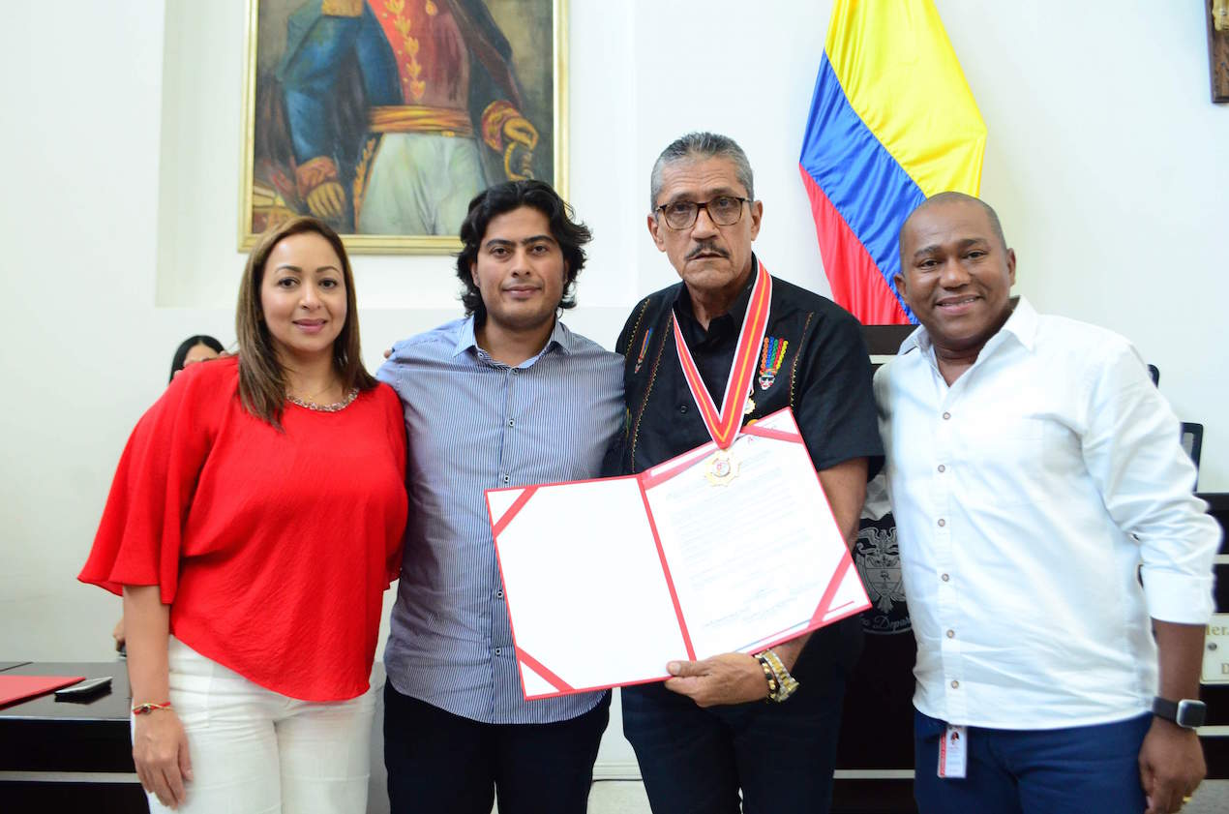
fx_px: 1022
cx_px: 614
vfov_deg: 43.4
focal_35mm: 30
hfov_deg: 62.0
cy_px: 407
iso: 2000
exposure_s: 1/50
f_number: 5.6
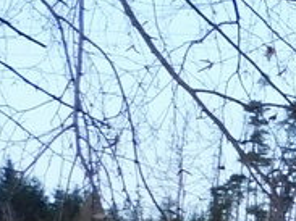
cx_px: 919
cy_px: 371
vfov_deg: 9.4
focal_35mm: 151
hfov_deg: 9.7
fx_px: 1290
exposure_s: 1/40
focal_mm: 4
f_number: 3
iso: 125
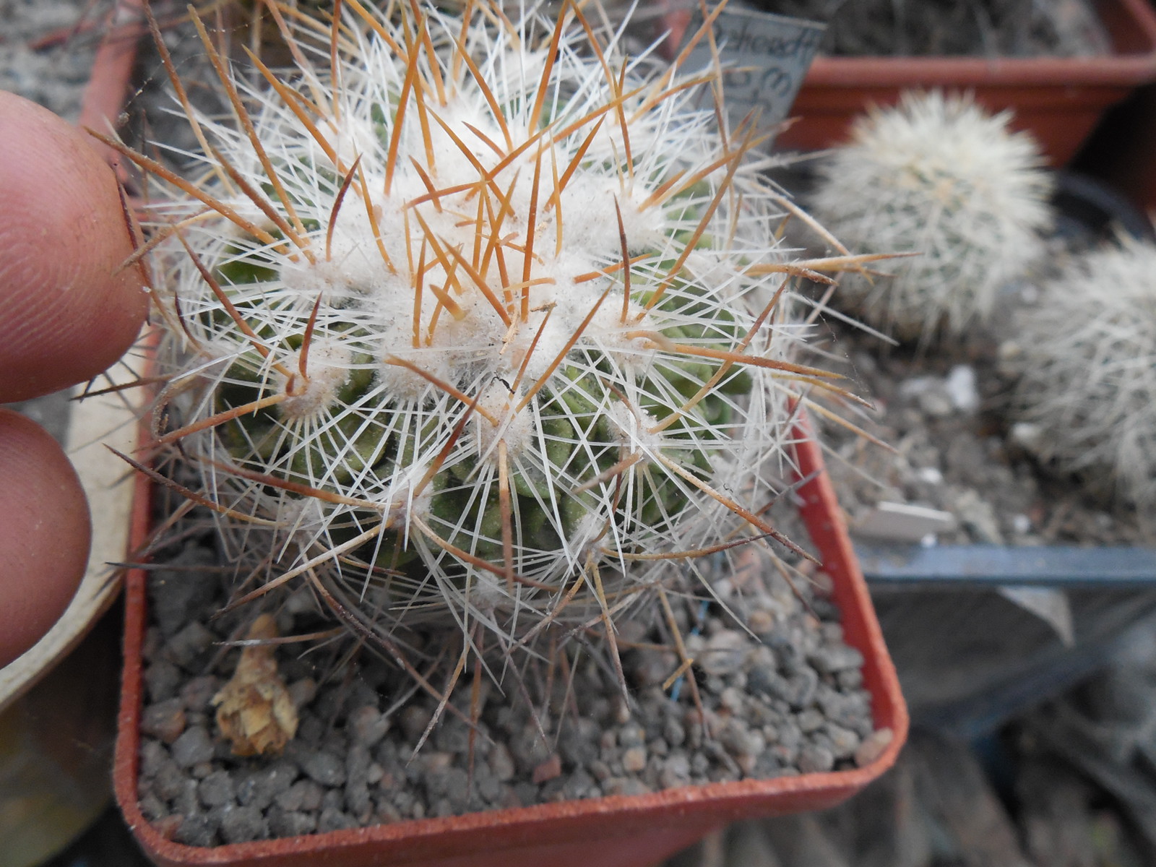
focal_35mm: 31
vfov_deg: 45.4
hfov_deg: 58.4
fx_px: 1035
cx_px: 578
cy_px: 434
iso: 400
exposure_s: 1/25
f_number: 3.6
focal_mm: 5.6
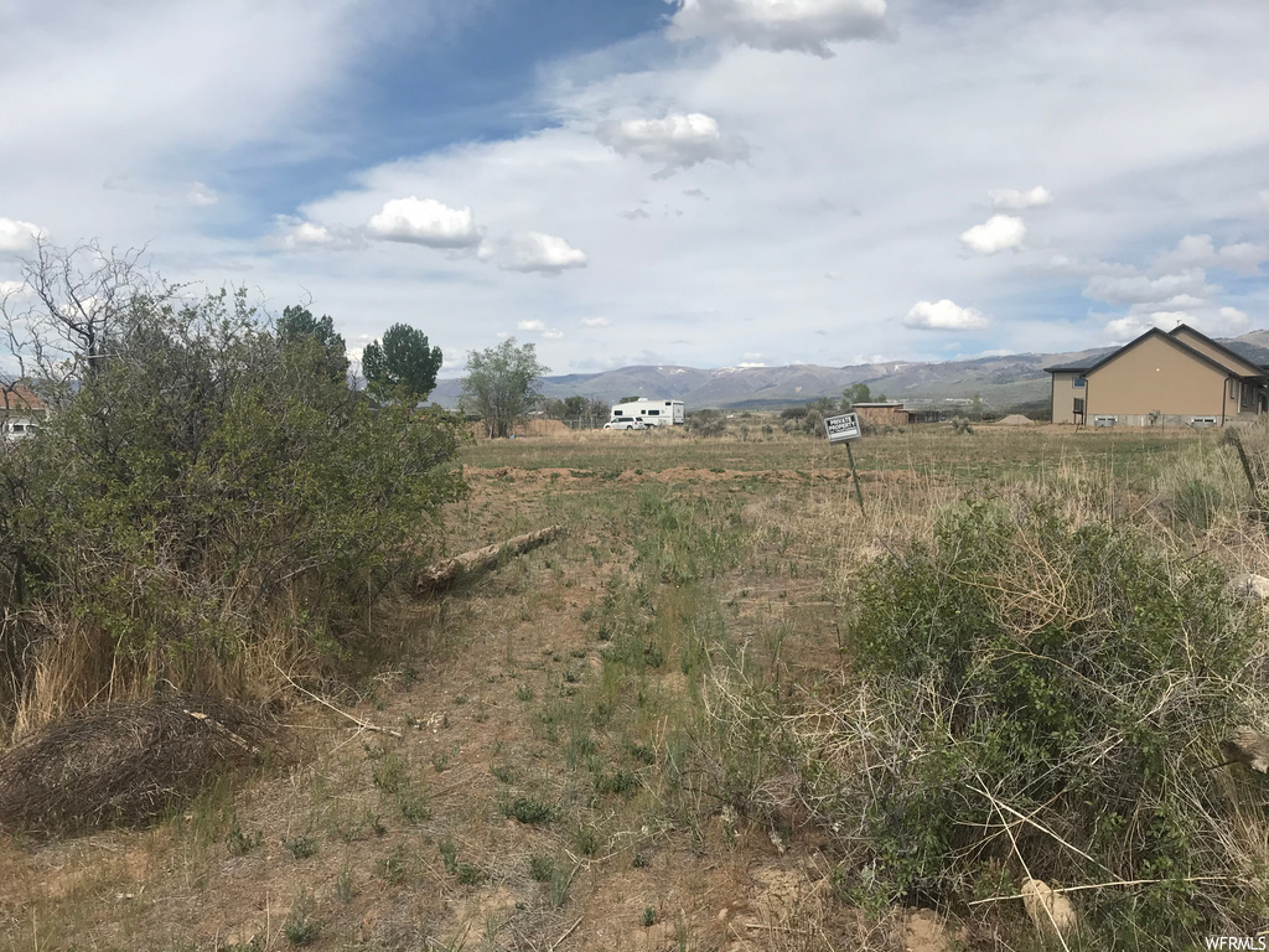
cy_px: 476
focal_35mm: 28
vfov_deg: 49.7
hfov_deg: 63.4
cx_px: 634
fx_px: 1026
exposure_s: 1/3831
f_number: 1.8
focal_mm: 3.99
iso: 20
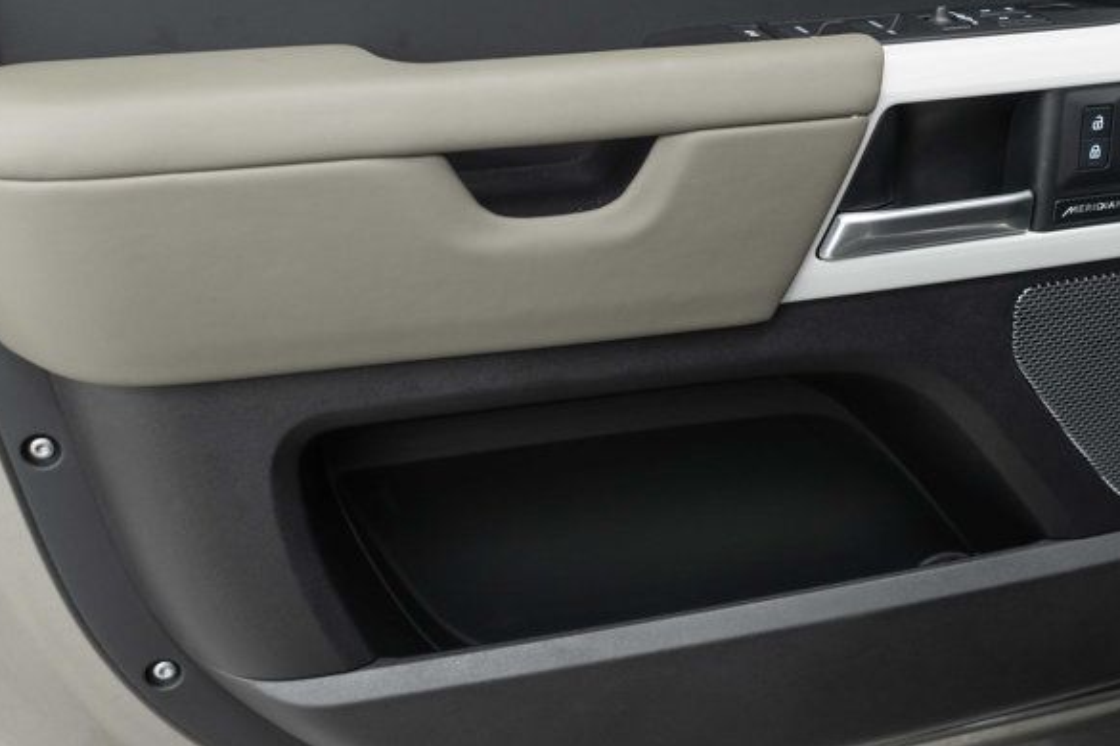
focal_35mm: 49
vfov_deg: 27.4
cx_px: 661
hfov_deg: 40.2
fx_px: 1524
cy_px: 269
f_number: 3.2
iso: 800
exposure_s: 1/50
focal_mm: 28
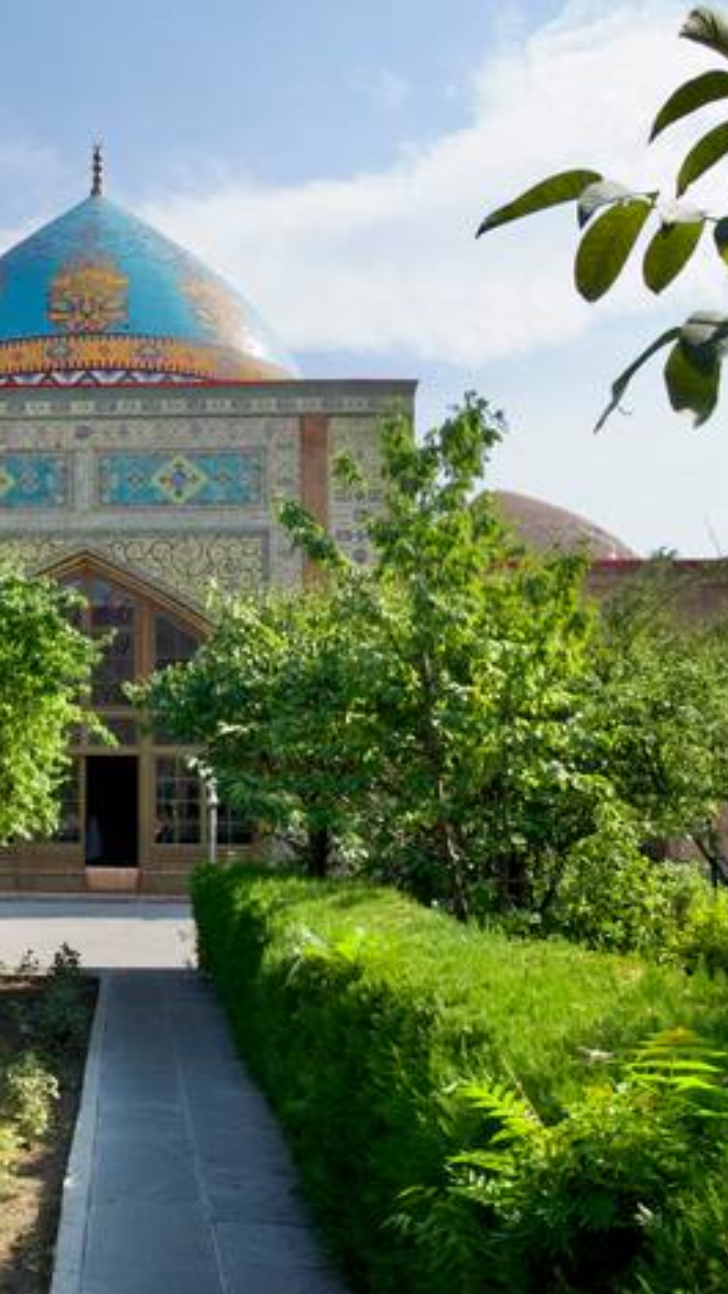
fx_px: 1098
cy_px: 657
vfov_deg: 61.0
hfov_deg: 34.5
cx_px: 63
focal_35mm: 32
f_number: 11
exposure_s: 1/250
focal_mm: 20
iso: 250
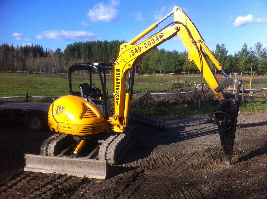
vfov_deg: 40.6
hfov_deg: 52.7
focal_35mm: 35
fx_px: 269
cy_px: 100
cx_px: 134
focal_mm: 3.85
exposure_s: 1/686
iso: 80
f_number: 2.8
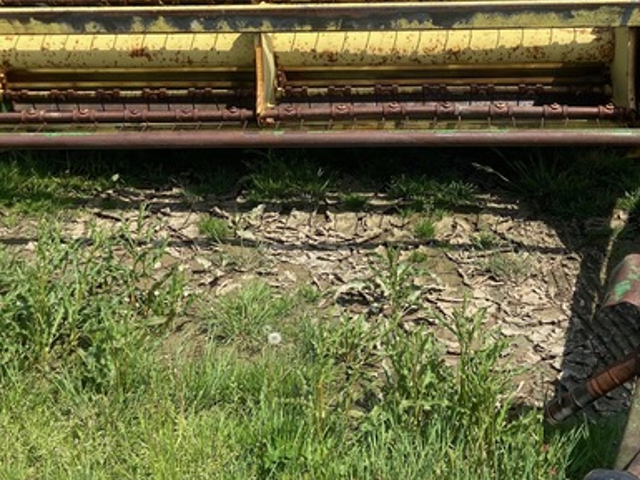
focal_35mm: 54
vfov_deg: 26.9
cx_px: 361
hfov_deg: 35.5
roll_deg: +0.3
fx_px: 999
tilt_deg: -18.6
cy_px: 153
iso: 32
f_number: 1.8
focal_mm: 4.25
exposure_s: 1/2222
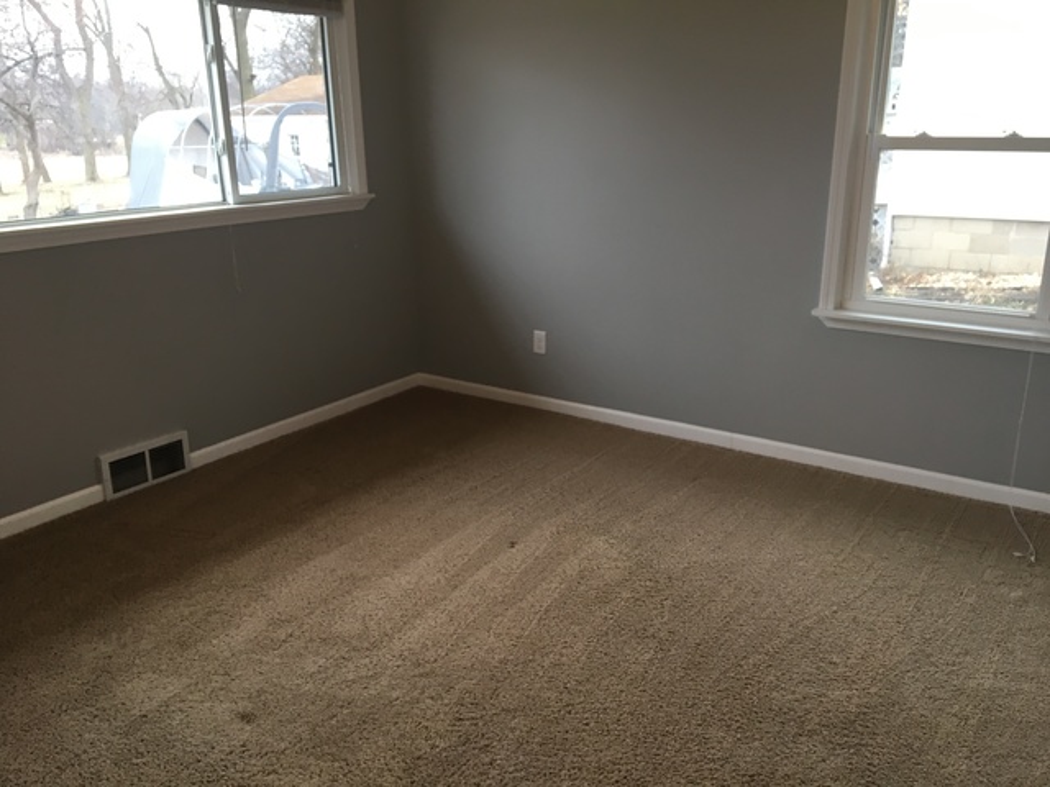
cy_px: 394
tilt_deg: -17.5
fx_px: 880
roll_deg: -0.1
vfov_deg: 48.2
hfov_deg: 61.7
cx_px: 525
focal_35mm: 29
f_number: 2.2
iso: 50
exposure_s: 1/30
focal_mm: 4.15
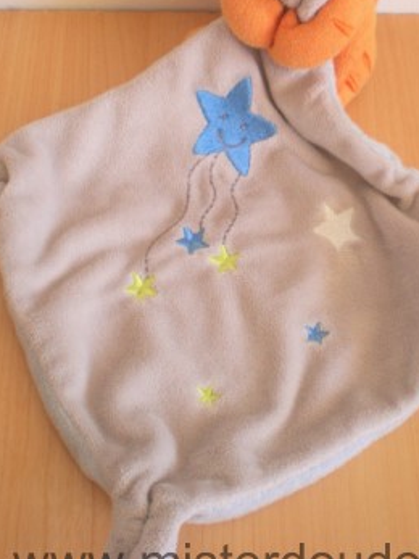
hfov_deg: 25.6
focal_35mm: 57
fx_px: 920
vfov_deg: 33.4
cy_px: 176
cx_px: 253
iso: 138
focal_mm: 6.3
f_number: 3.1
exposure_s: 1/59
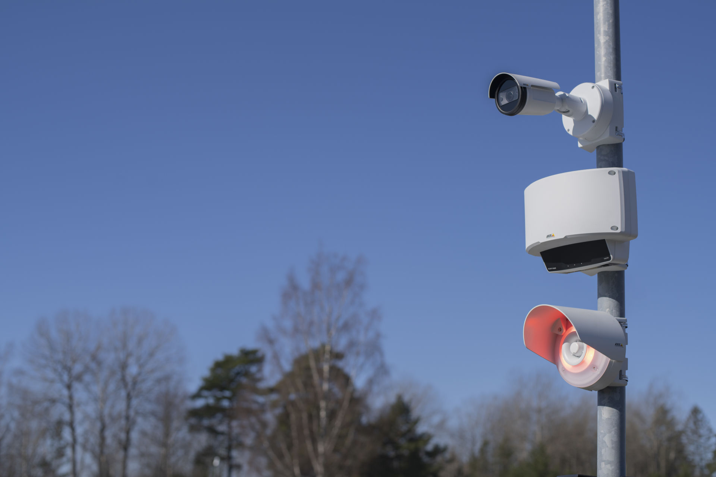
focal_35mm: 50
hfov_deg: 39.6
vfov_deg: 27.0
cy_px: 238
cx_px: 358
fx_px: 994
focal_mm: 50
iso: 100
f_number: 4
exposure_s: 1/1250
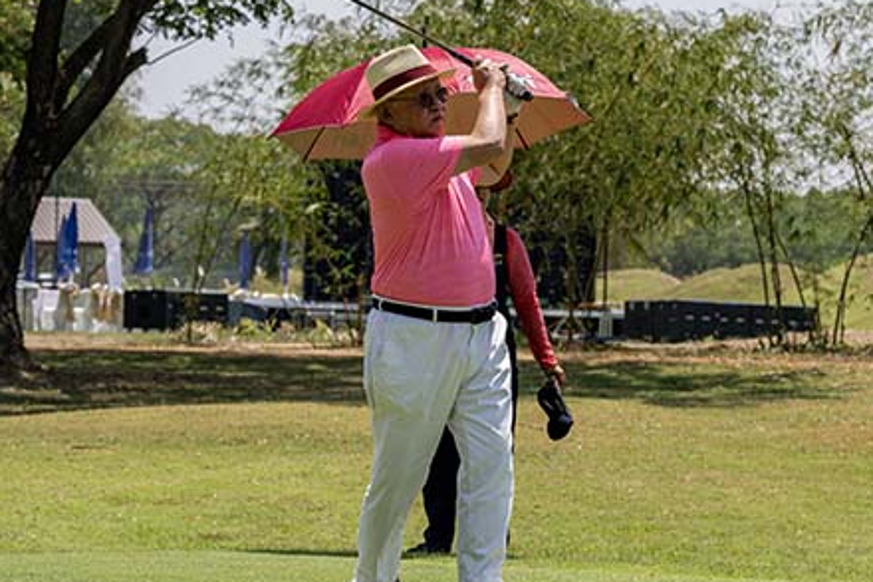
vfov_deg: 6.7
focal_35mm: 205
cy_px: 199
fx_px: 4969
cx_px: 407
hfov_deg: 10.0
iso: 720
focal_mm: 94
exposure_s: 1/3200
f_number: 6.3
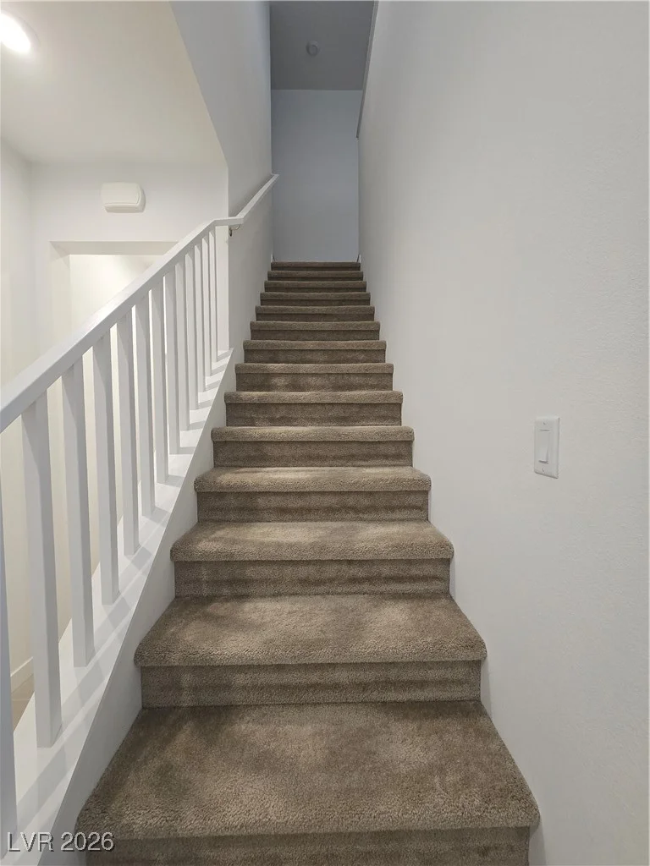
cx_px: 325
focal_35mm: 13
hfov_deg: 89.9
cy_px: 433
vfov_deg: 106.2
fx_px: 325
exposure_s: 1/60
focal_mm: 2.2
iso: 160
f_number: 2.2
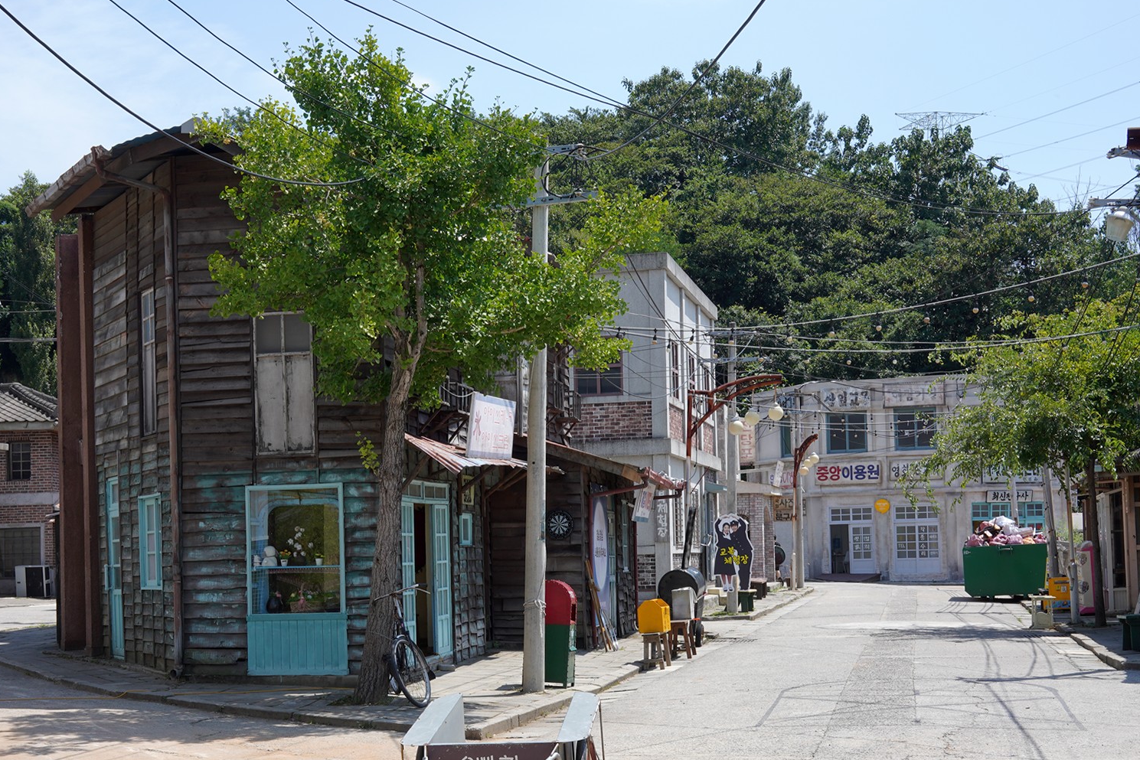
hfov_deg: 41.9
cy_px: 463
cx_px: 537
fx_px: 1488
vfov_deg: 28.6
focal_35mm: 47
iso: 200
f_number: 16
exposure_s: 1/100
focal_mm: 35
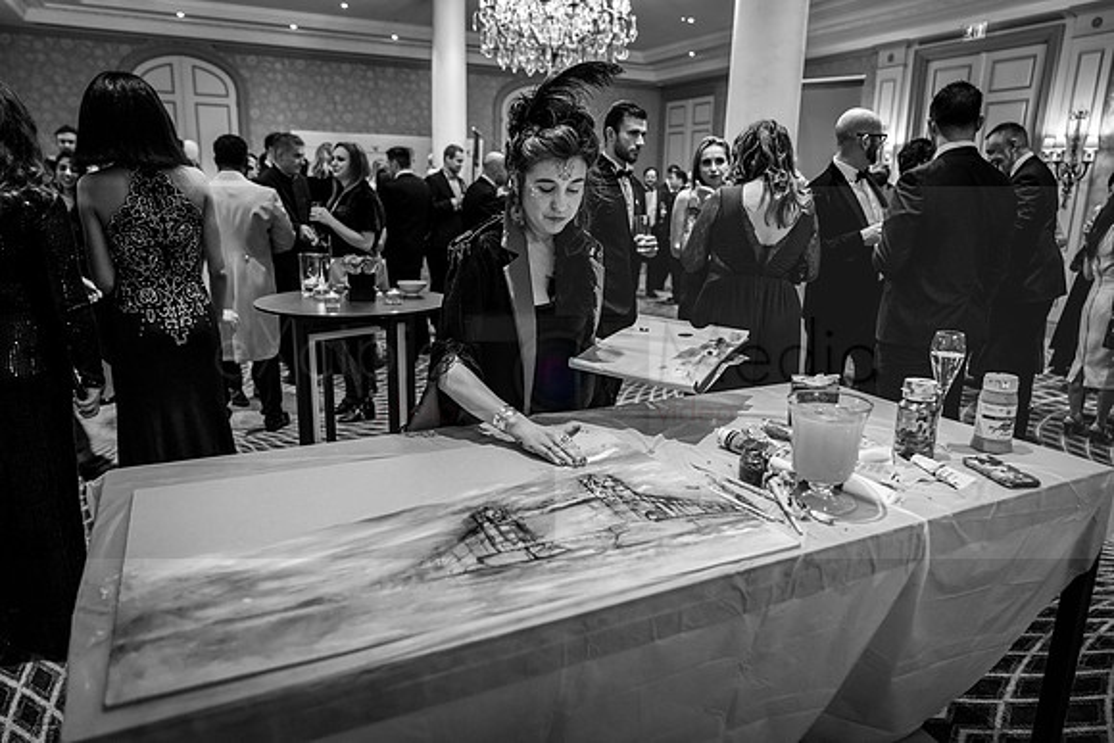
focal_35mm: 24
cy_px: 372
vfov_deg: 53.2
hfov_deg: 73.7
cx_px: 557
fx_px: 743
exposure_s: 1/60
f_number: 2.8
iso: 2000
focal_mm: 24
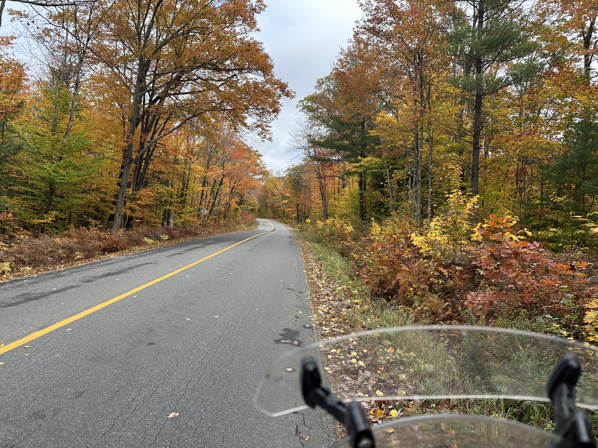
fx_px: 415
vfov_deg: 56.8
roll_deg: -2.9
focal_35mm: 24
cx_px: 299
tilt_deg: +0.9
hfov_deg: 71.6
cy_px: 224
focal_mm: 6.86
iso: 80
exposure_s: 1/887
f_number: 1.78
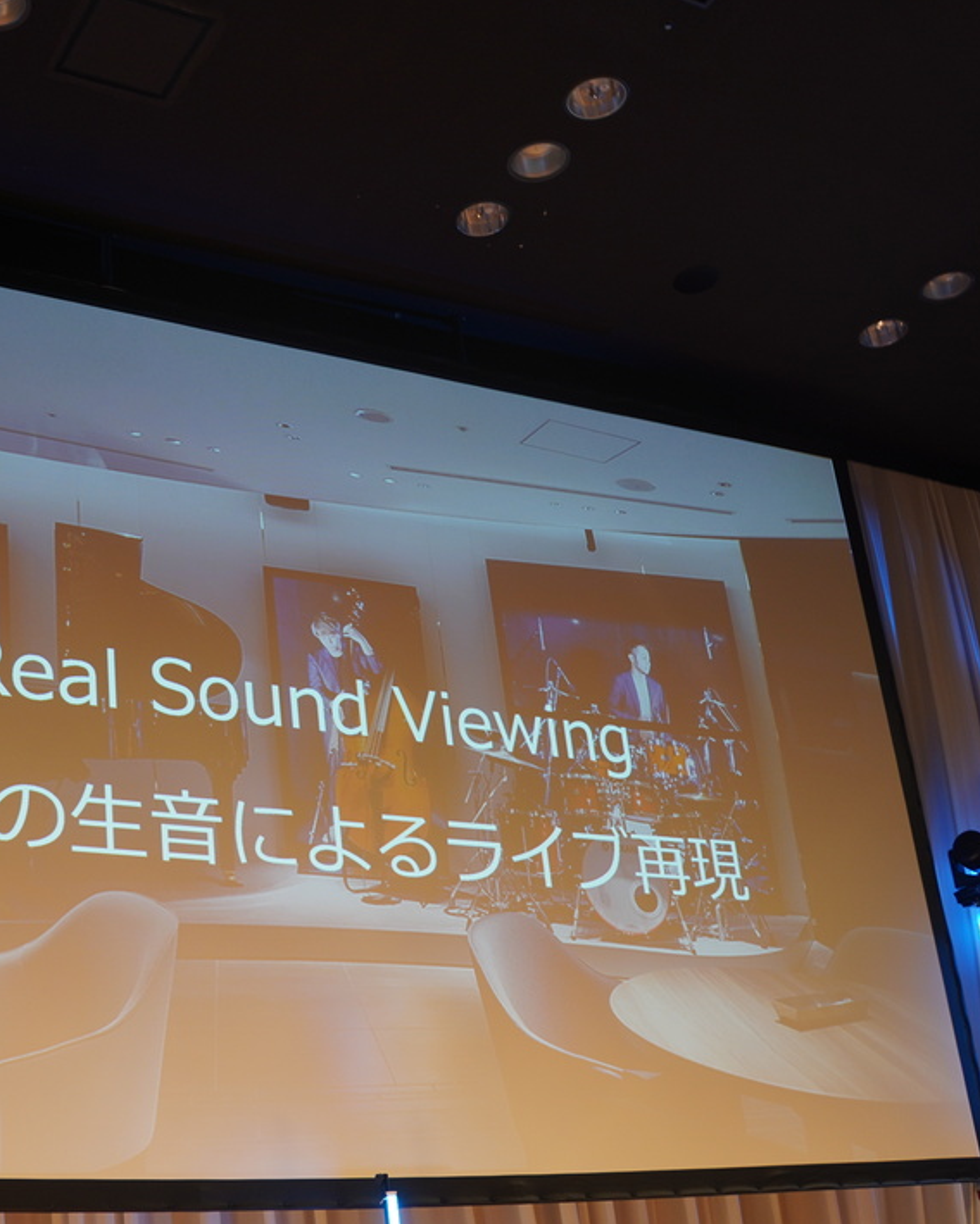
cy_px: 667
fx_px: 1708
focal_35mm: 47
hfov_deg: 31.3
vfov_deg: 39.4
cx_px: 205
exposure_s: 1/30
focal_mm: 19.8
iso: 200
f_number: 3.5
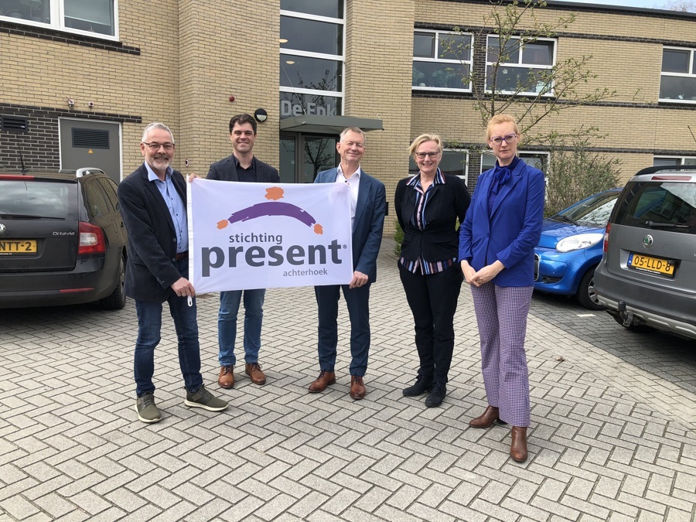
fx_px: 563
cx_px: 348
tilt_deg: -6.8
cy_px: 261
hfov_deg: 63.4
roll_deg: +0.3
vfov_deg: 49.7
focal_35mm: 28
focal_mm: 3.99
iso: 20
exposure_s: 1/979
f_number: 1.8
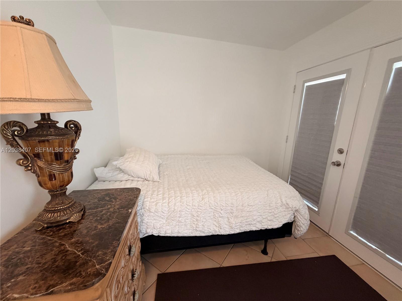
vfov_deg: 85.7
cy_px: 150
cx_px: 201
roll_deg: -1.3
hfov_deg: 102.1
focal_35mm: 14
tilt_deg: -13.8
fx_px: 163
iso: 250
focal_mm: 2.22
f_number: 2.2
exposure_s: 1/60
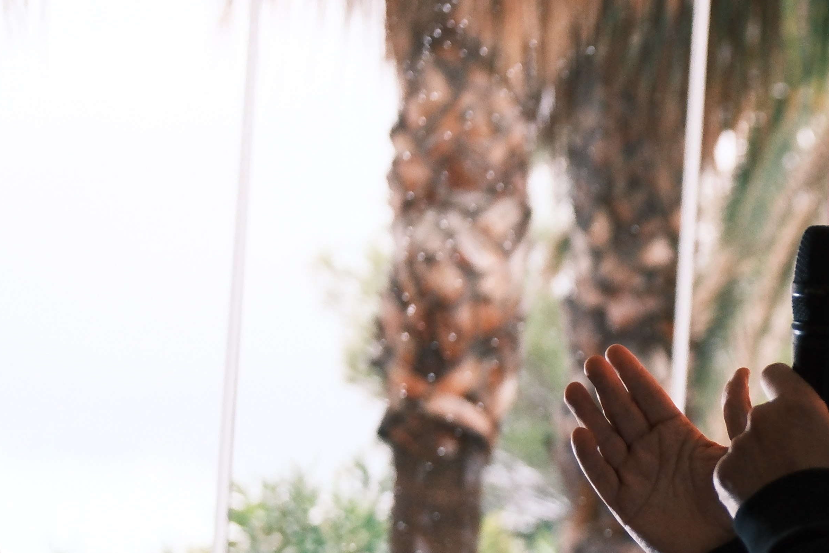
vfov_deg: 5.7
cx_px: 1323
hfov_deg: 8.3
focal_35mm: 242
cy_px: 665
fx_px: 5573
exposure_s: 1/500
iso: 1250
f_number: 2.8
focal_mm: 50
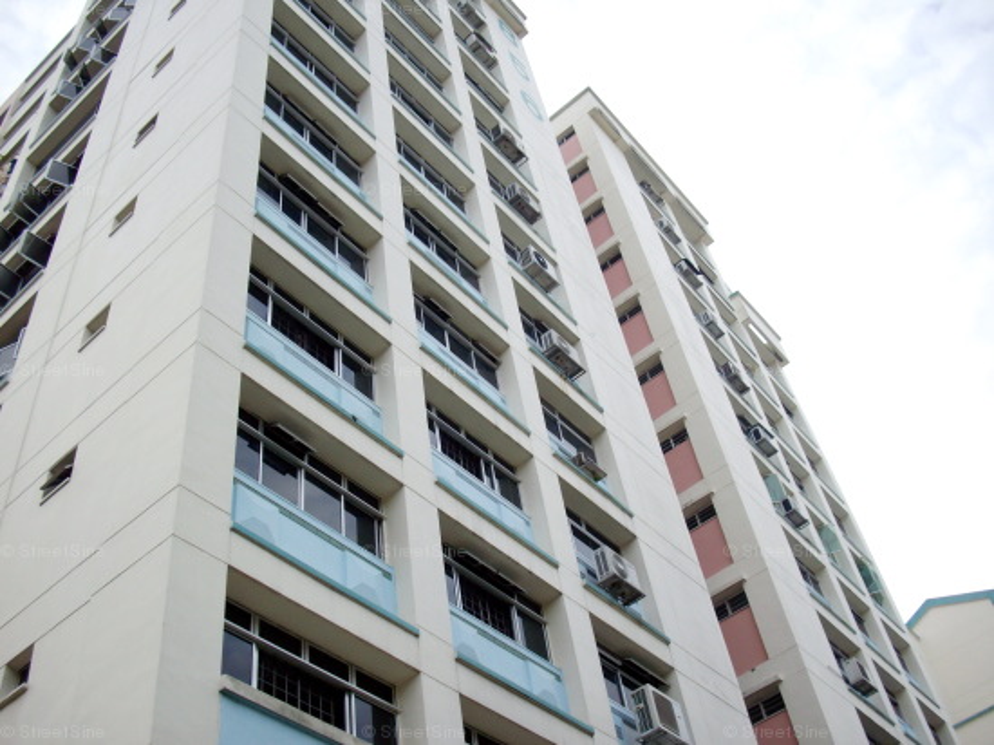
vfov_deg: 38.6
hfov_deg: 50.2
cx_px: 497
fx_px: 1062
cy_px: 372
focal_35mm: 37
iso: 80
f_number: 2.8
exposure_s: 1/160
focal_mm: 6.2
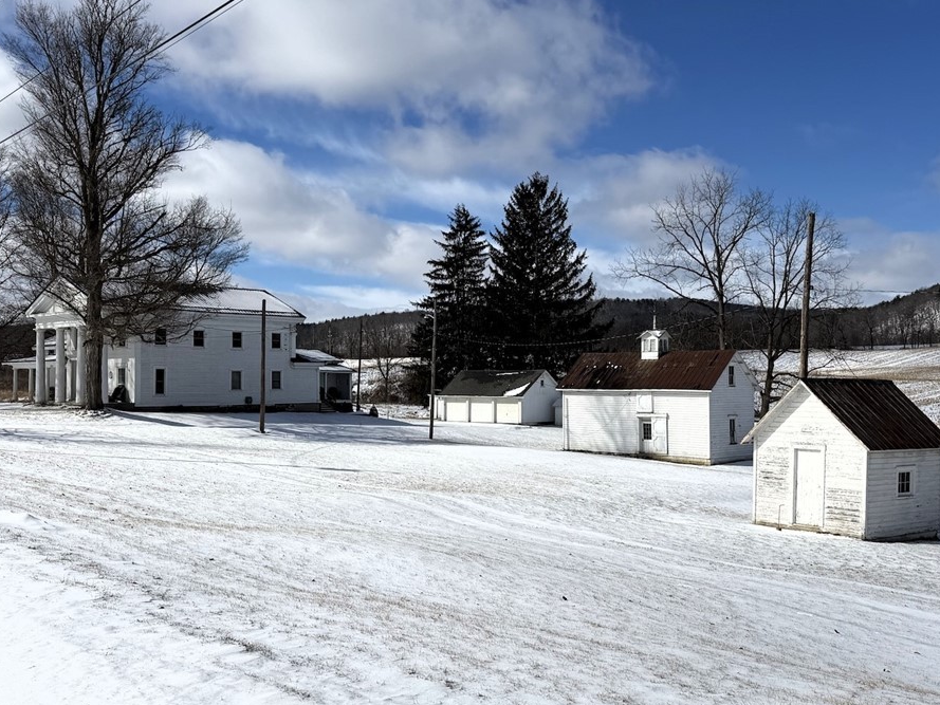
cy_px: 372
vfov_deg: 37.7
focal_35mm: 38
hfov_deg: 49.0
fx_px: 1032
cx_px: 462
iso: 100
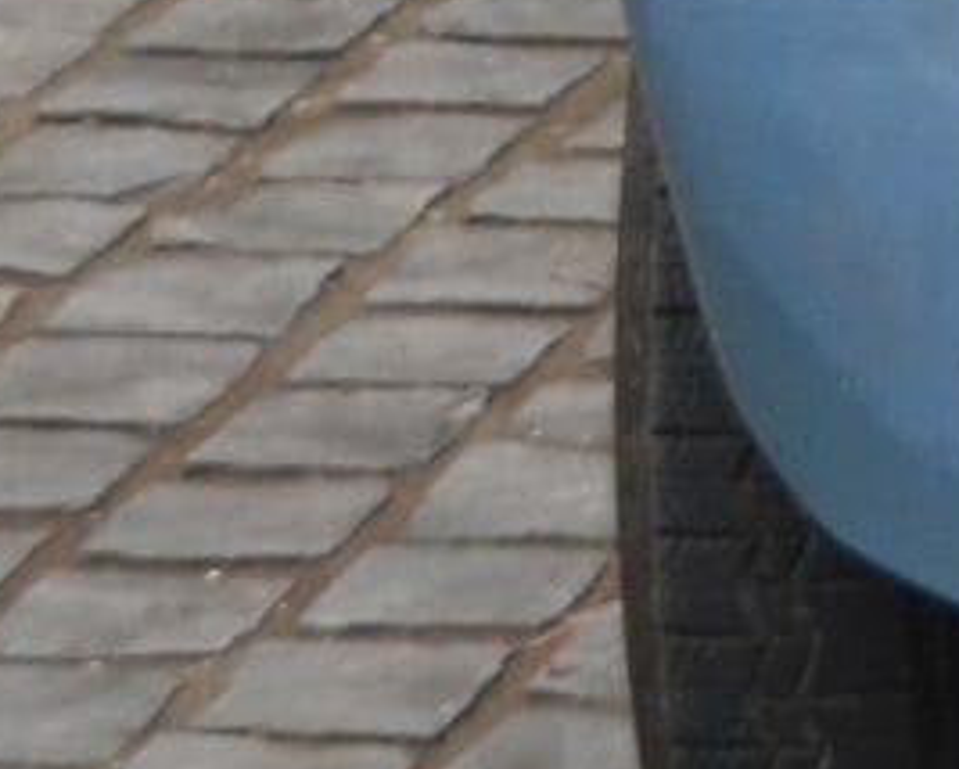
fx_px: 13009
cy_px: -1376
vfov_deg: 3.3
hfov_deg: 4.1
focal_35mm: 458
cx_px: 2906
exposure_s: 1/125
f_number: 5.6
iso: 500
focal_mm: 34
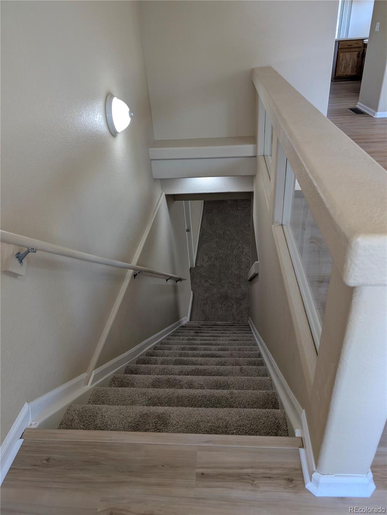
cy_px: 258
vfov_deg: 71.5
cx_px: 194
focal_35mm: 24
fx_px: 357
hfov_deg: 56.9
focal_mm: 6.9
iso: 147
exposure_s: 1/120
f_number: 1.68
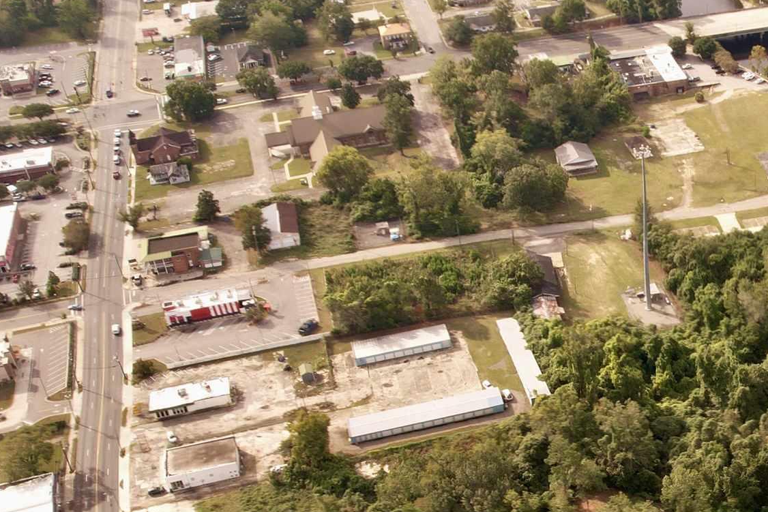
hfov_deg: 30.5
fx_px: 1280
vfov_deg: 22.1
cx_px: 803
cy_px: 453
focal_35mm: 60
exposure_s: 1/800
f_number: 2.8
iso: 100
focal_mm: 8.38
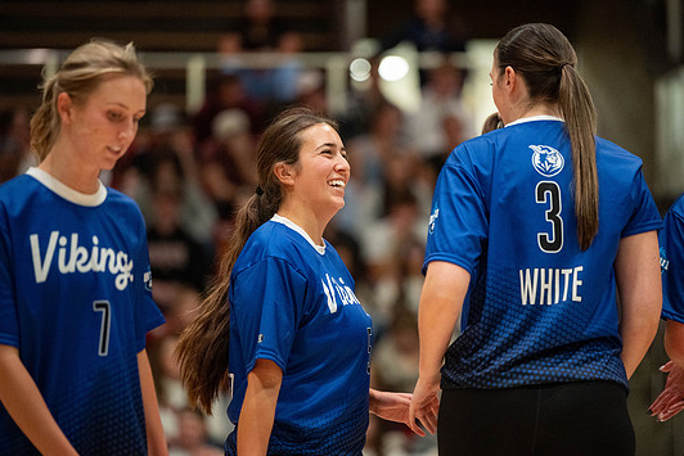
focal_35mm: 218
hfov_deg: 9.4
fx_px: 4143
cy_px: 216
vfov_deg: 6.3
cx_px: 365
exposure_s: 1/400
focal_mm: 200
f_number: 2.8
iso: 5000
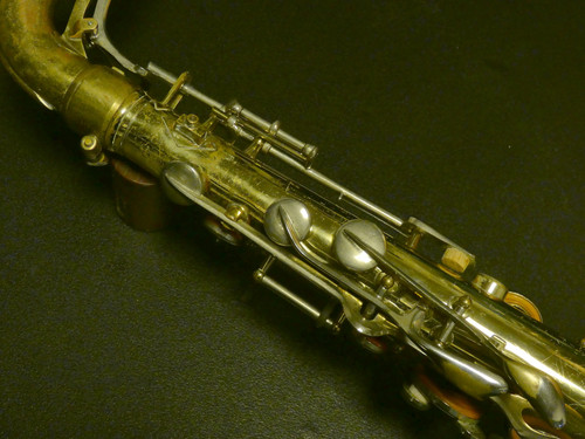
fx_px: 777
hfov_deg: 41.2
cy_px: 220
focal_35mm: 46
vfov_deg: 31.5
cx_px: 292
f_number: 3.8
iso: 400
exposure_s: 1/50
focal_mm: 8.2
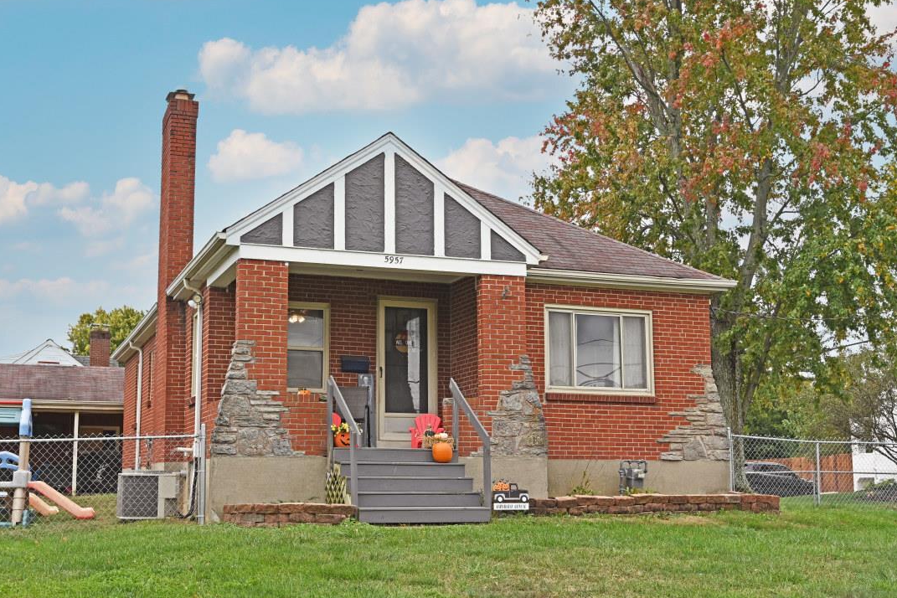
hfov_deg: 46.4
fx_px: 1046
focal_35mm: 42
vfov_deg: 31.8
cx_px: 410
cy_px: 353
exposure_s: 1/250
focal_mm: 30
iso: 160
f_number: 5.6
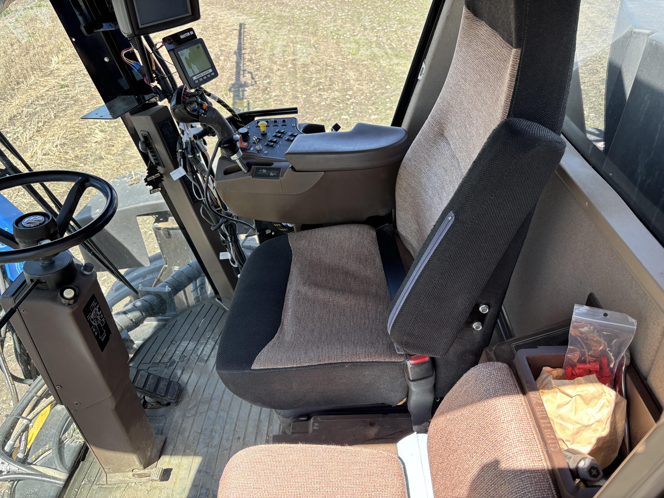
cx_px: 332
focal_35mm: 26
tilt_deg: -35.6
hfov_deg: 67.3
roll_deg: +3.3
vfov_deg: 53.1
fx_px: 499
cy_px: 249
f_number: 1.6
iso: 50
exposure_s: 1/270
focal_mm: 5.96
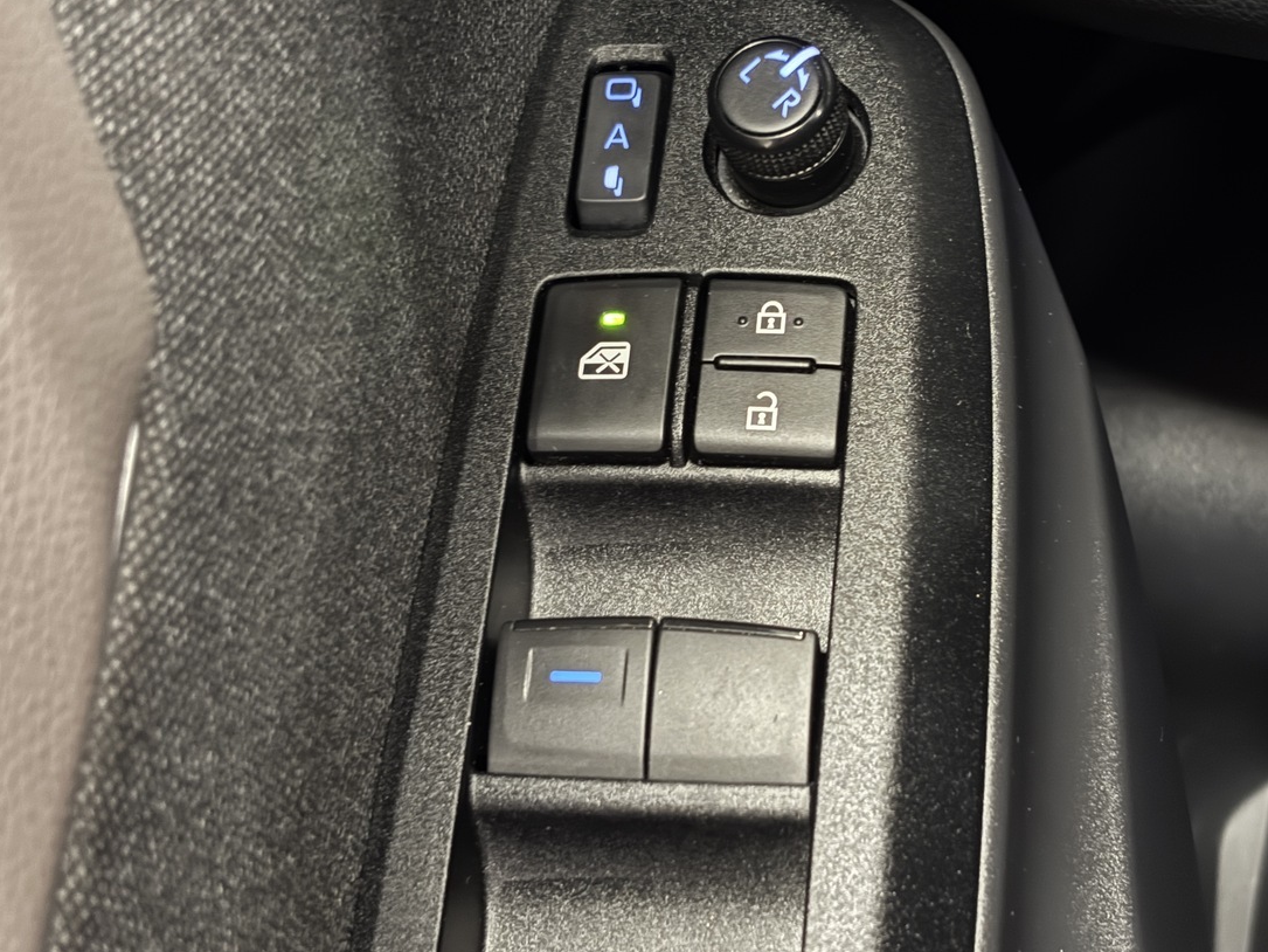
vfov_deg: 21.3
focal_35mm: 69
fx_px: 2528
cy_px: 458
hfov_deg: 28.0
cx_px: 802
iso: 250
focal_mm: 5.96
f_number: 1.6
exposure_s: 1/9
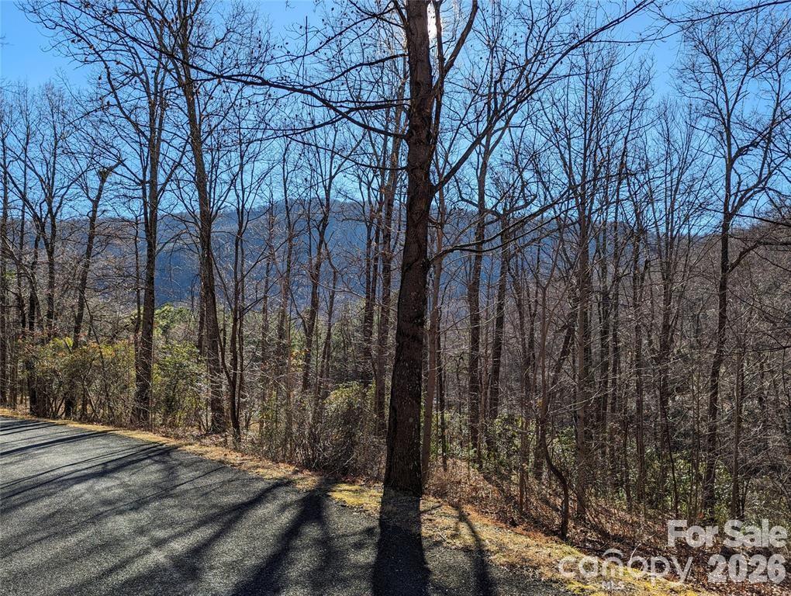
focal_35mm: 24
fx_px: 549
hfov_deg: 71.5
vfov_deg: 56.9
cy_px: 298
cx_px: 396
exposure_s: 1/1529
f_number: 1.85
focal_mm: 6.81
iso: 44
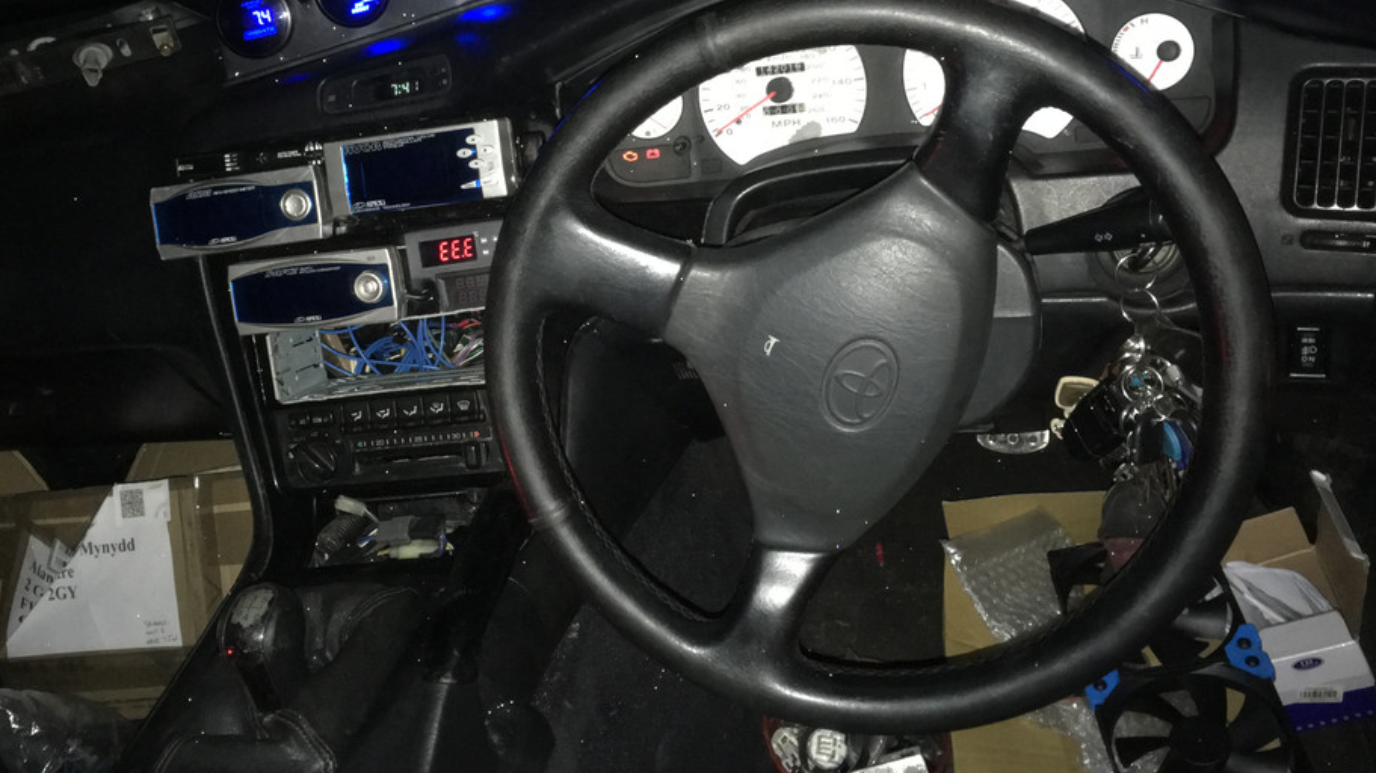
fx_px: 1350
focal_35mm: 37
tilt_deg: -25.5
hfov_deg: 53.9
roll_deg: +12.5
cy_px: 272
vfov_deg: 31.8
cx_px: 599
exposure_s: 1/17
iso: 320
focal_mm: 4.15
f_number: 2.2
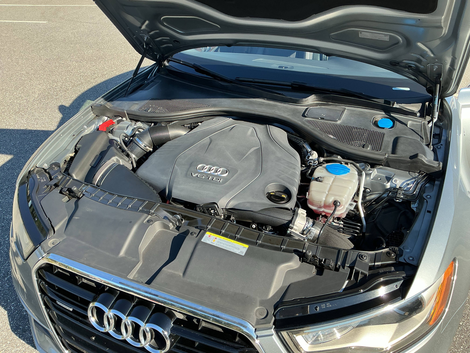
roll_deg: +1.9
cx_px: 235
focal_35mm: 29
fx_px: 394
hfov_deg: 61.7
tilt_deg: -29.9
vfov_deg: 48.2
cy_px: 176
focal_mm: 3
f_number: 1.8
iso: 25
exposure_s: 1/409
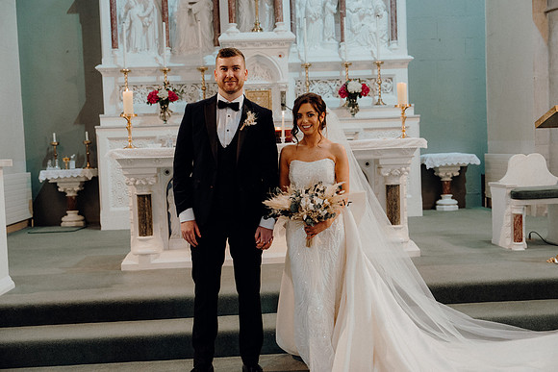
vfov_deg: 31.9
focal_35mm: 42
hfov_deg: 46.4
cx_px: 279
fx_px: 651
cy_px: 186
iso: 2500
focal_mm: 42
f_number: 3.5
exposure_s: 1/160
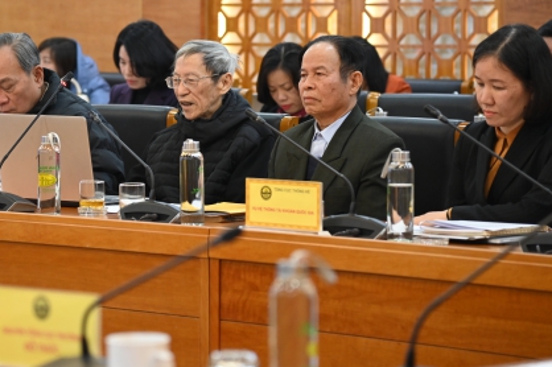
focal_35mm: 172
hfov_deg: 11.9
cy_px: 114
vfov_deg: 8.0
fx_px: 2635
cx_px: 163
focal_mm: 120
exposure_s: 1/125
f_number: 4
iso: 2500
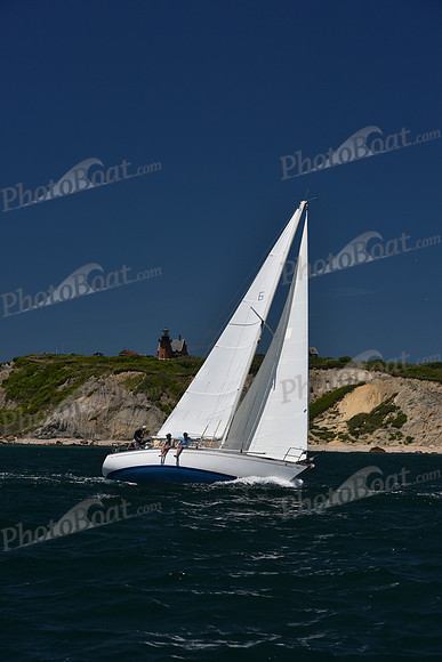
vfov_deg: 22.6
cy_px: 331
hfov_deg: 15.2
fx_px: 1656
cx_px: 221
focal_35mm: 90
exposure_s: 1/800
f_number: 8
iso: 250
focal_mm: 90
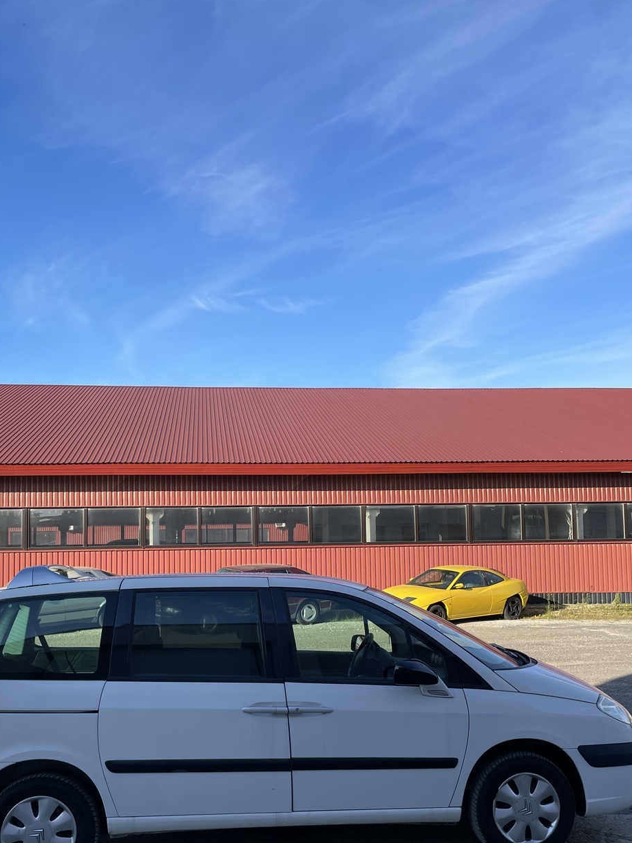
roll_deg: +0.4
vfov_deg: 53.7
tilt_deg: +4.1
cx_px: 283
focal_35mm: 34
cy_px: 492
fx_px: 828
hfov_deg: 41.7
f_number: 1.6
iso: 32
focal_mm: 4.2
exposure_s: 1/1855
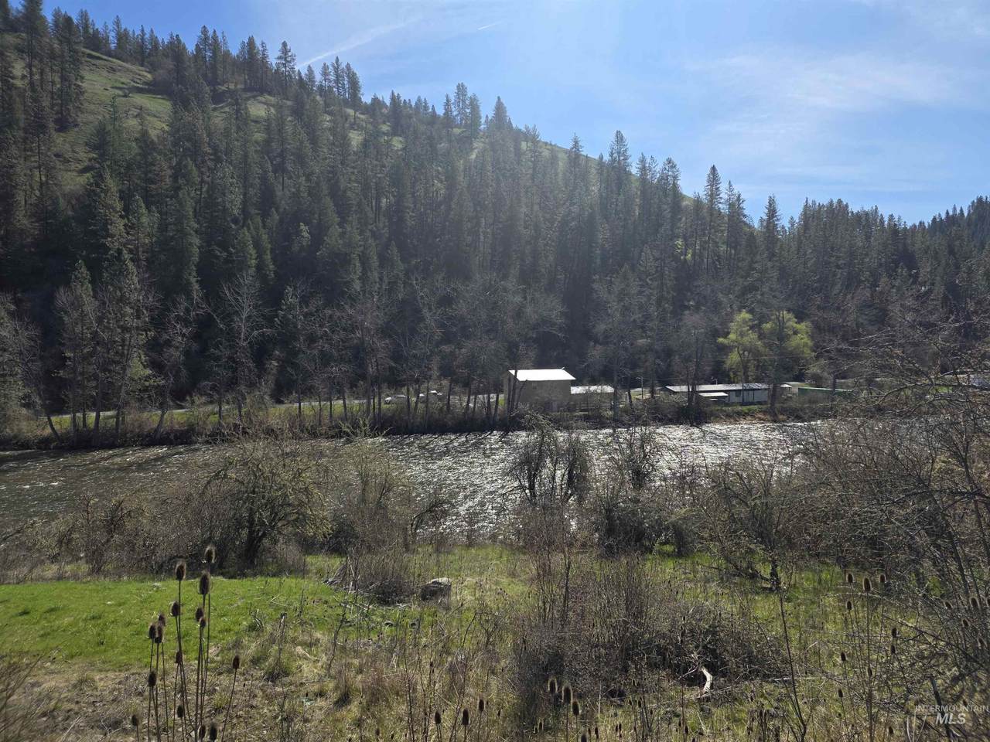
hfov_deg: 73.9
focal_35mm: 23
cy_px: 371
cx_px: 495
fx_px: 658
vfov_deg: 58.9
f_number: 1.7
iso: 80
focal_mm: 6.3
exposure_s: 1/5153
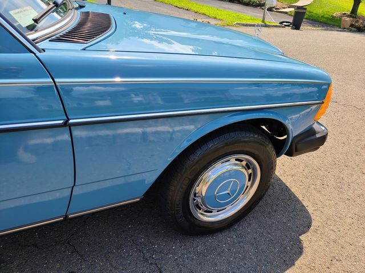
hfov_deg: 67.3
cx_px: 182
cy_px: 136
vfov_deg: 53.1
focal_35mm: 26
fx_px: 274
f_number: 1.8
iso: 40
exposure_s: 1/600
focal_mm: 5.4
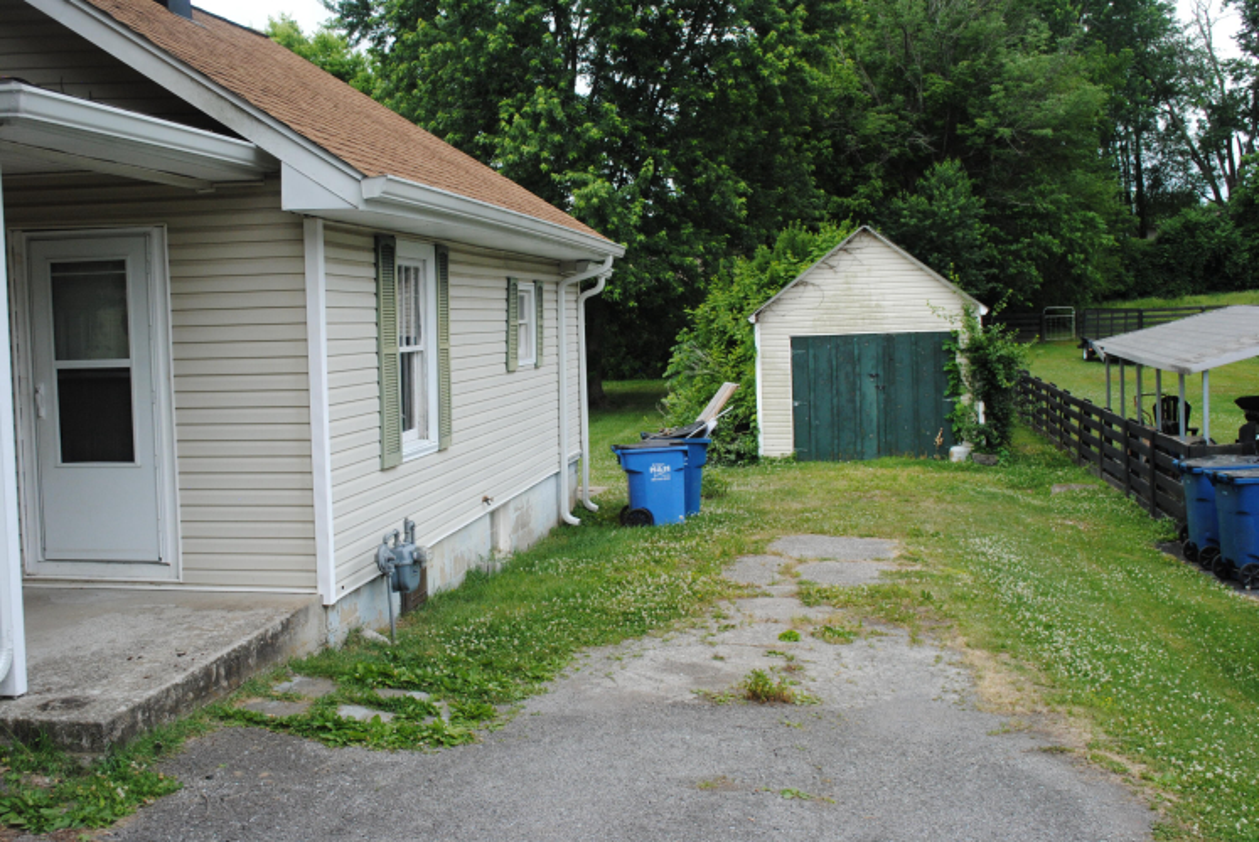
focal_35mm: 39
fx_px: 1365
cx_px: 630
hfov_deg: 49.5
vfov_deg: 34.3
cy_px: 421
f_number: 9
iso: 400
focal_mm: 26
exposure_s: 1/320
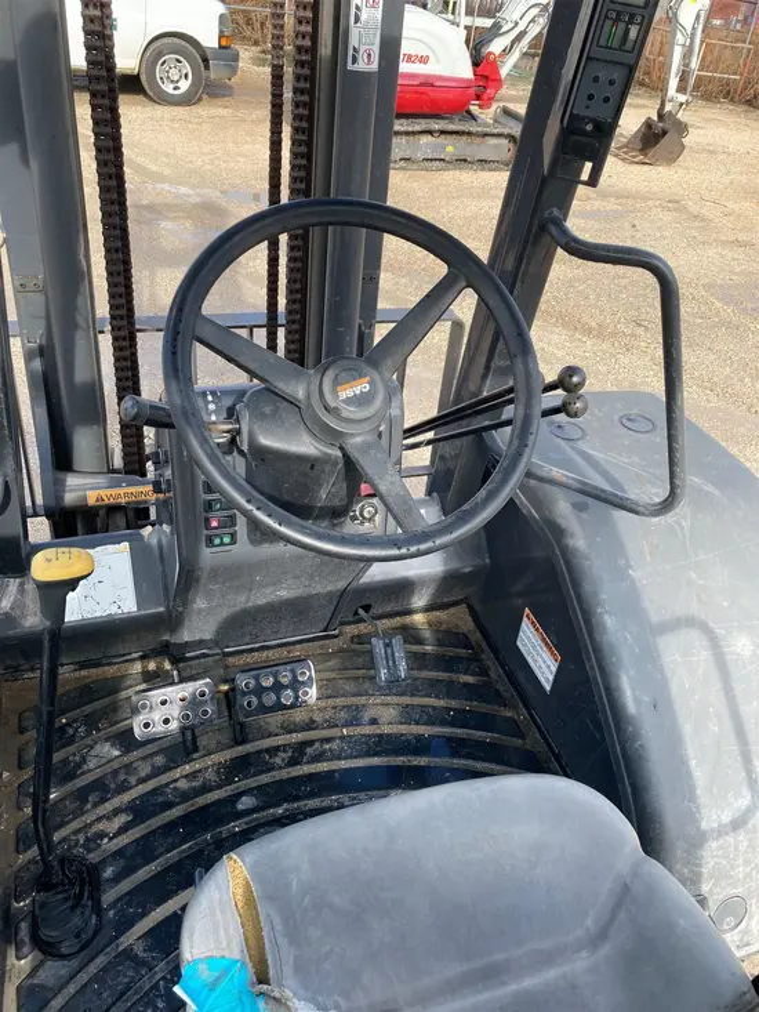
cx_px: 380
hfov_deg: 49.8
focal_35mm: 28
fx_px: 818
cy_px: 506
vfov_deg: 63.4
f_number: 1.8
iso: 20
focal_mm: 3.99
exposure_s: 1/457
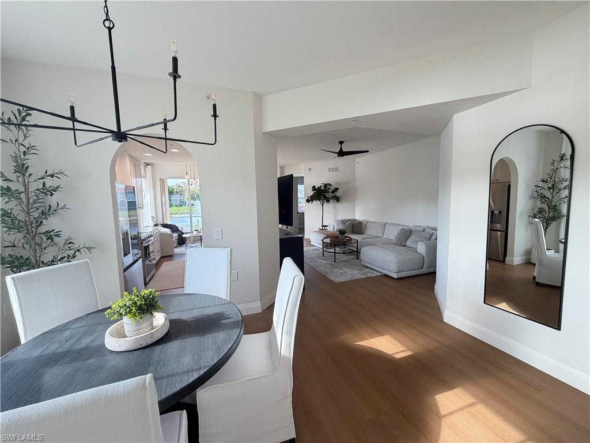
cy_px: 222
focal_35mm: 14
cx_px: 295
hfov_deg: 102.1
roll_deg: +2.1
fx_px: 239
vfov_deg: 85.7
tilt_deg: -5.7
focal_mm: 2.22
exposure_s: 1/120
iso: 100
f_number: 2.2
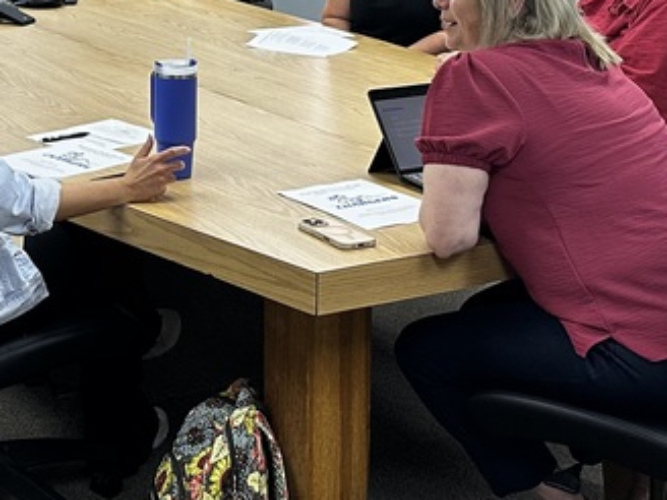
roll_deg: -0.3
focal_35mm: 75
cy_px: 2
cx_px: 77
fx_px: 1445
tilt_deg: -8.7
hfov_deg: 25.3
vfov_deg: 19.1
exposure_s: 1/120
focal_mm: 6.86
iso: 200
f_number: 1.78
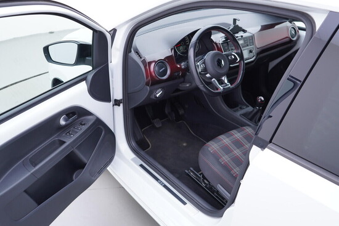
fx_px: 339
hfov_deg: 53.1
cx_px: 170
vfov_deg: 36.9
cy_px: 113
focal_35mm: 36
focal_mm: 24
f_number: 2.8
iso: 125
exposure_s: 1/40
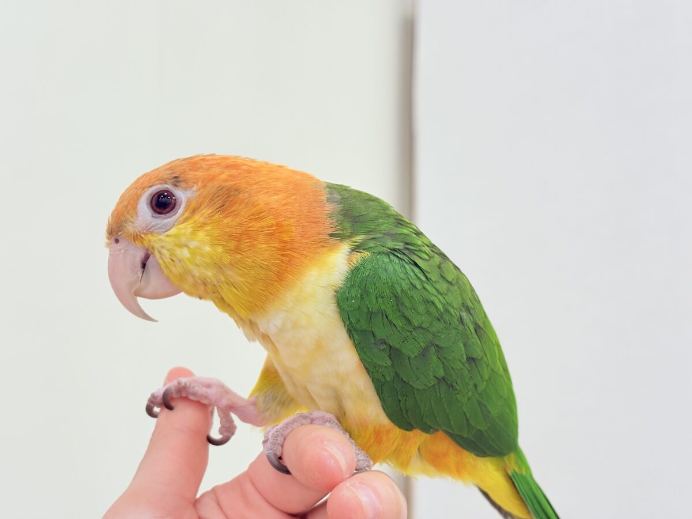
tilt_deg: +13.5
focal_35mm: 52
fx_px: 1040
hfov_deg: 36.8
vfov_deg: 28.0
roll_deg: -0.8
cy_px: 260
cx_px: 346
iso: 40
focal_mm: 5.96
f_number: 1.6
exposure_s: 1/50
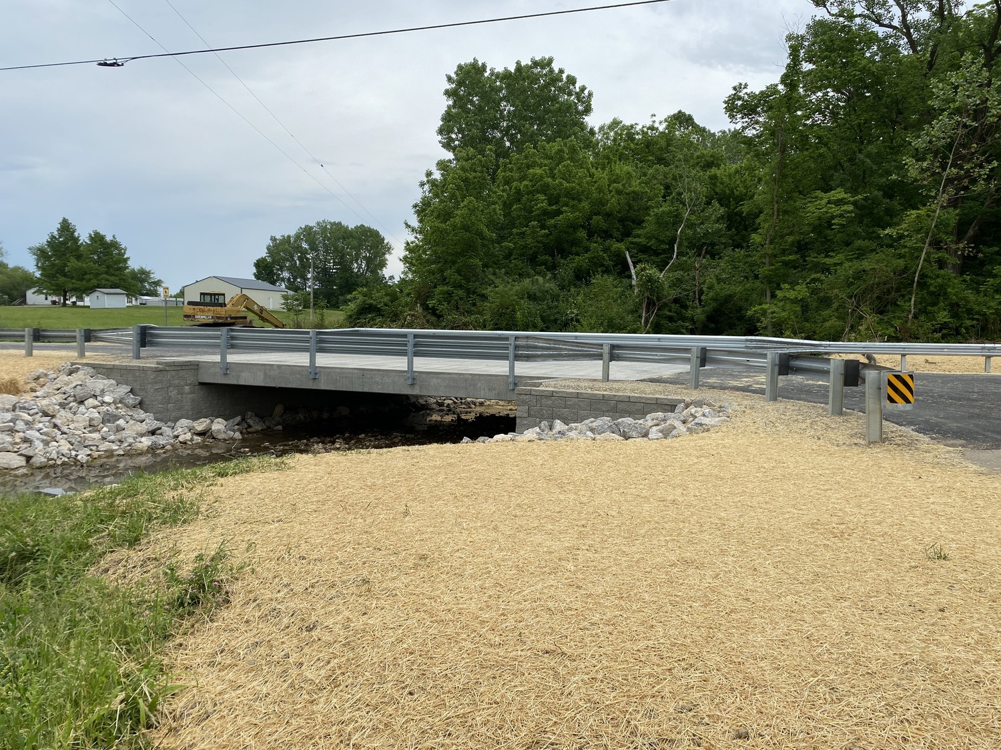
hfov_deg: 67.3
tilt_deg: -3.4
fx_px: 752
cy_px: 375
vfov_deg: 53.1
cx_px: 500
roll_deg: -2.4
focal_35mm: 26
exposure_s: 1/2066
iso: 32
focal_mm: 4.25
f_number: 1.8
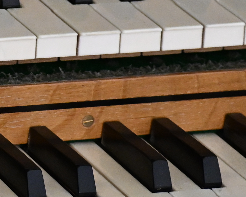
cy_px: -43
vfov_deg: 3.2
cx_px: -202
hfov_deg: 3.9
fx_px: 3569
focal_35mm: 490
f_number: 4.8
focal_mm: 77
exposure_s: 1/60
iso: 3200
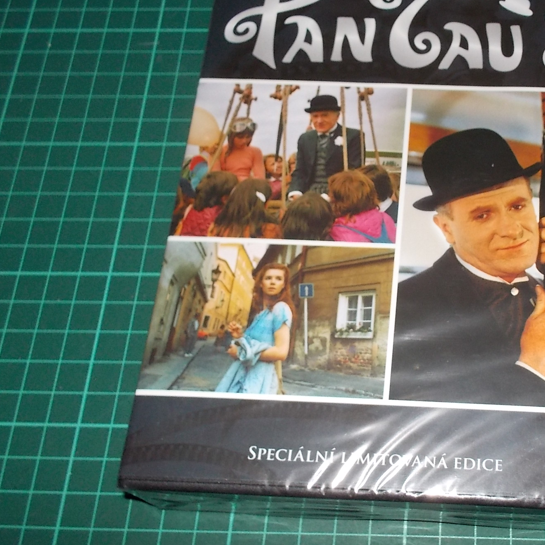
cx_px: 436
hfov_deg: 37.0
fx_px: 784
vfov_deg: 38.3
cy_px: 262
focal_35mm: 44
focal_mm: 4.1
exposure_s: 1/30
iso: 200
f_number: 3.3
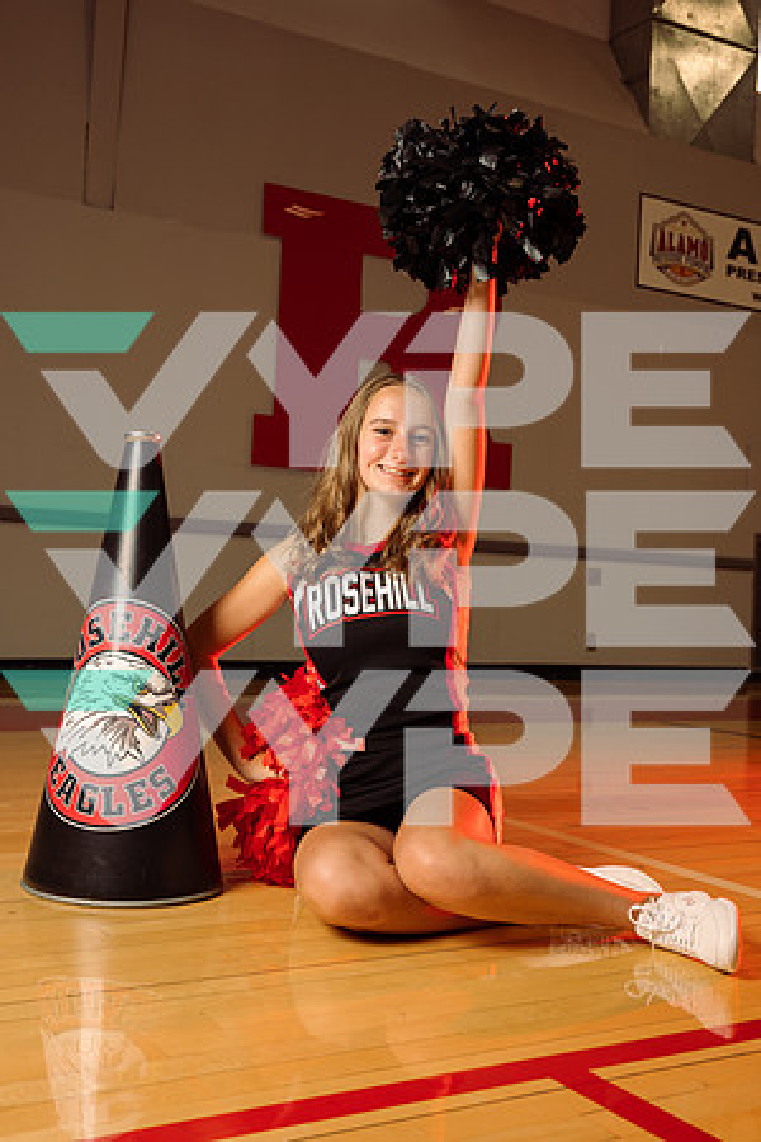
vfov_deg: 46.4
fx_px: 1332
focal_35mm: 42
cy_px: 571
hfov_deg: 31.9
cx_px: 380
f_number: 6.3
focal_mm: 42
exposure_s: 1/250
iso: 250
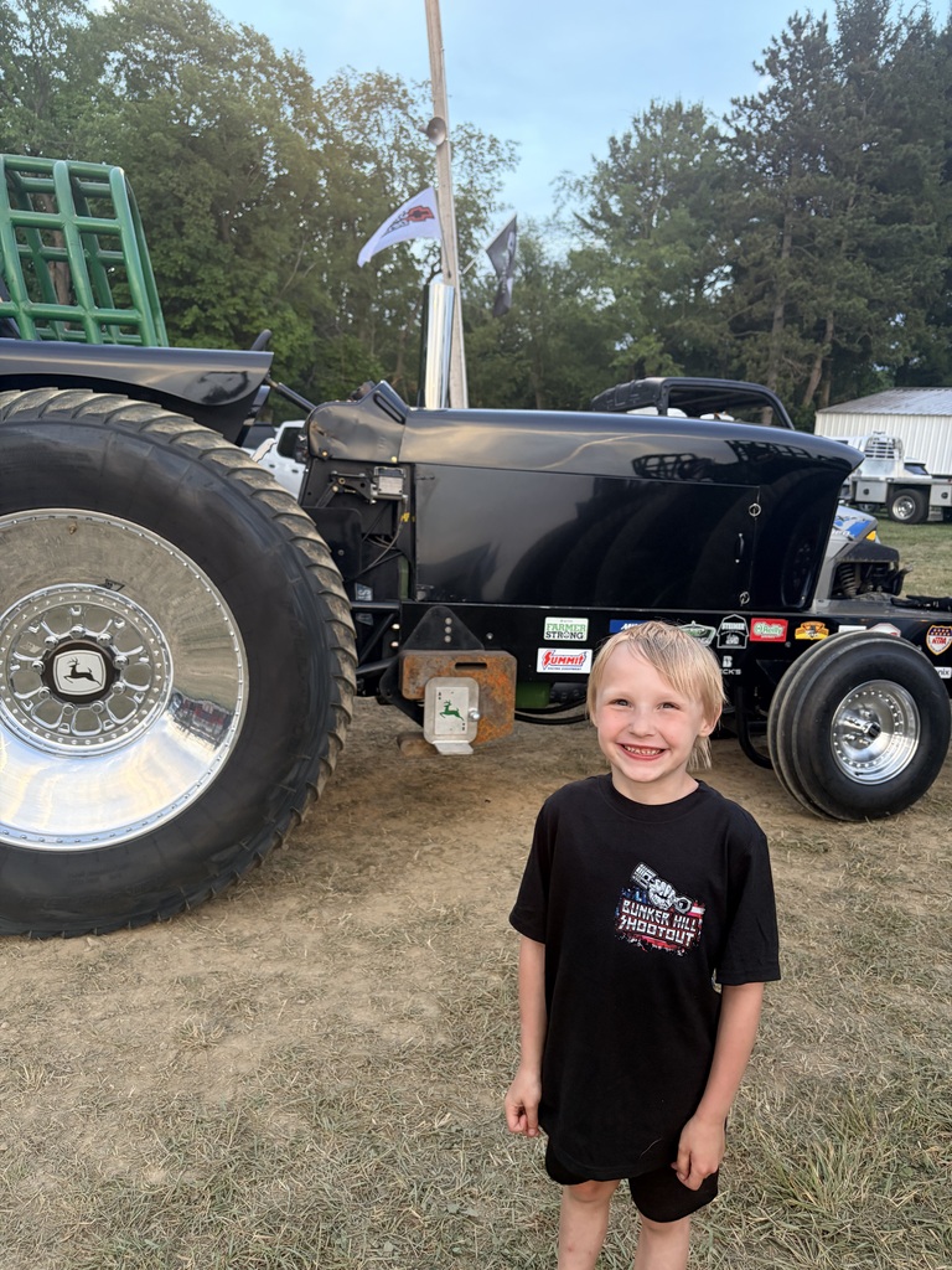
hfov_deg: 53.1
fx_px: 953
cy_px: 635
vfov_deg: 67.3
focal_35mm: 26
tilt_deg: -13.2
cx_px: 476
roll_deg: -3.3
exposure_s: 1/60
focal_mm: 5.96
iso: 100
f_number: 1.6
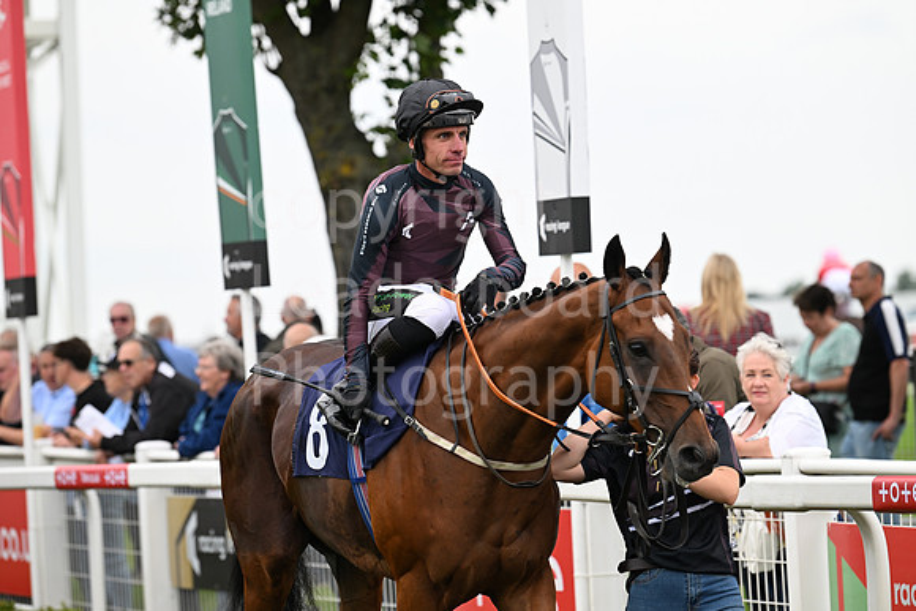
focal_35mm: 200
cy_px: 306
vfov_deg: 6.9
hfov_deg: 10.3
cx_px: 458
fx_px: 5090
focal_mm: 200
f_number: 4.5
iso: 800
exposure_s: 1/500
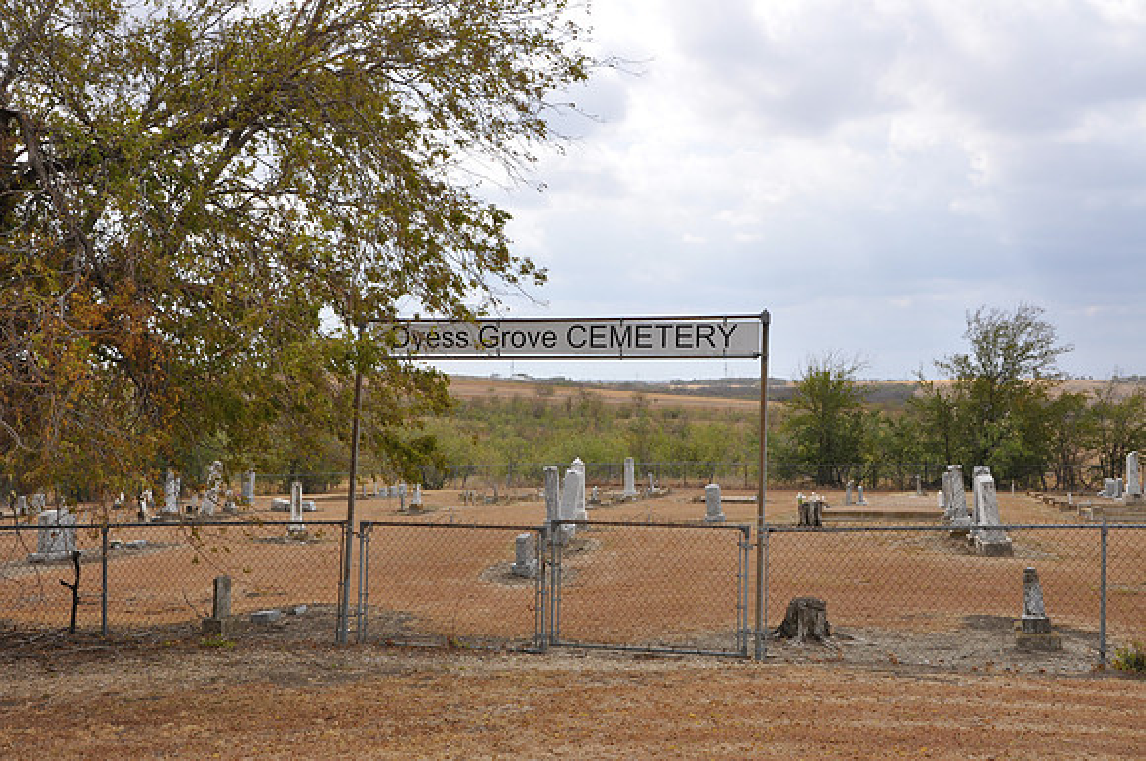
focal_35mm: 45
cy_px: 380
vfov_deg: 29.8
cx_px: 573
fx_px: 1430
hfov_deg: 43.7
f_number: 14
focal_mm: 30
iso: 200
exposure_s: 1/200
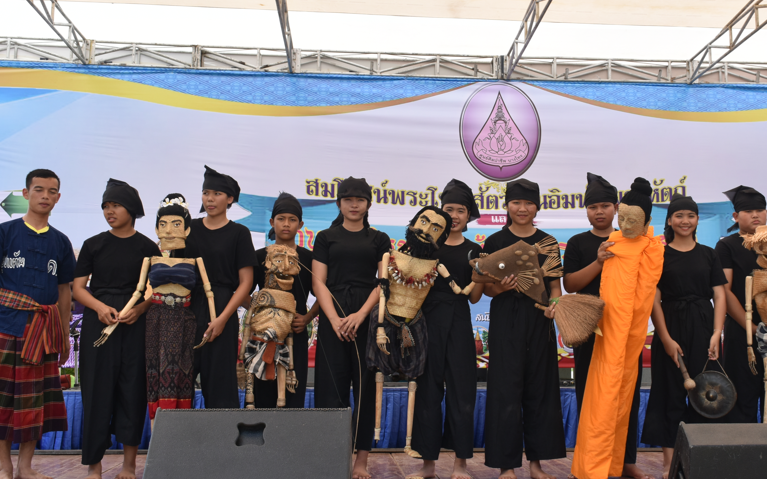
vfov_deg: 26.3
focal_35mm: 49
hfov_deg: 40.8
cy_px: 220
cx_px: 466
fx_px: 1024
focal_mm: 24
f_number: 9
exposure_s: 1/320
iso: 200
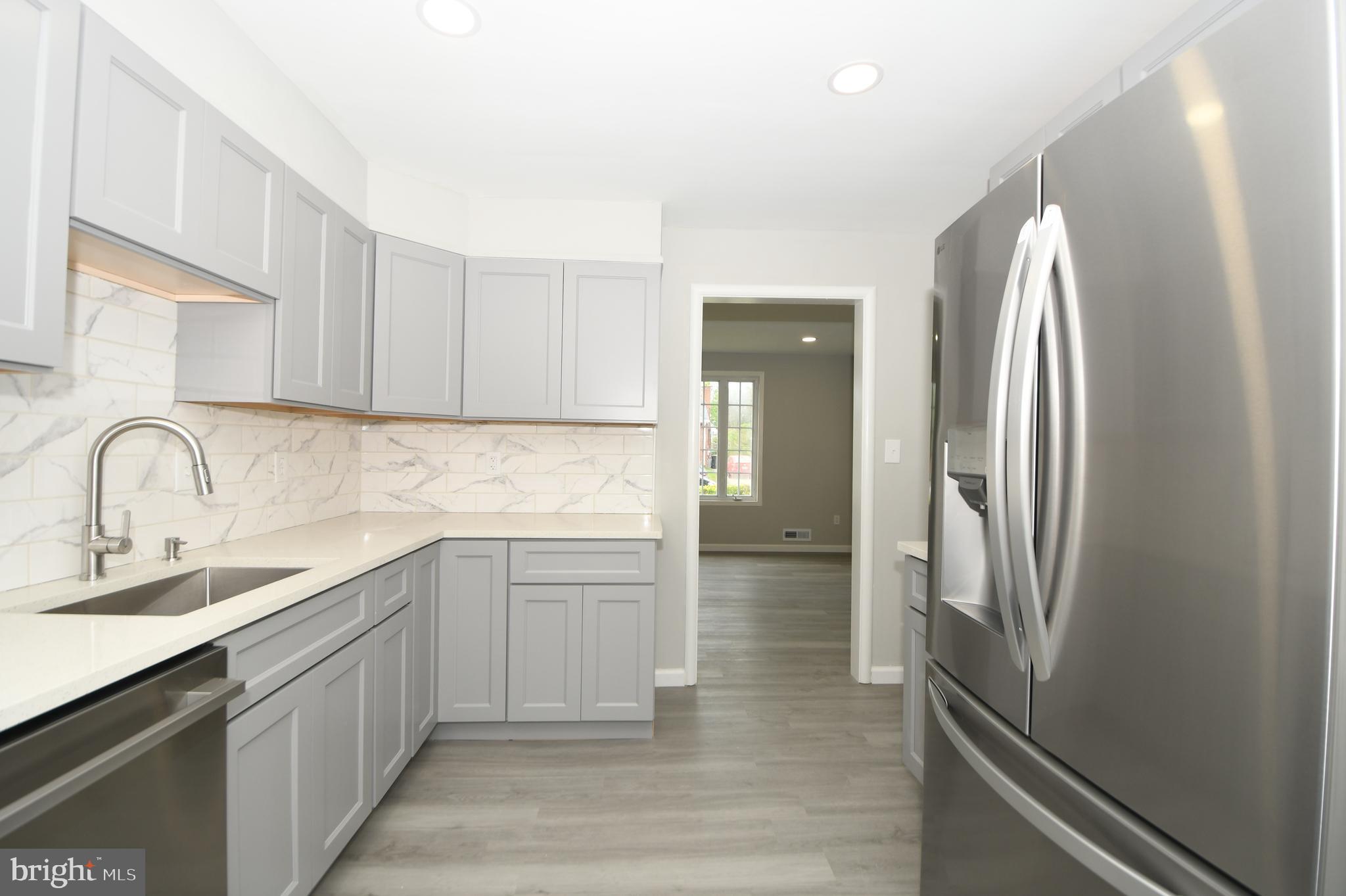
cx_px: 673
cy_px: 448
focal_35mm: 15
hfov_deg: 100.4
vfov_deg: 77.3
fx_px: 560
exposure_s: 1/100
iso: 200
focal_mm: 10
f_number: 5
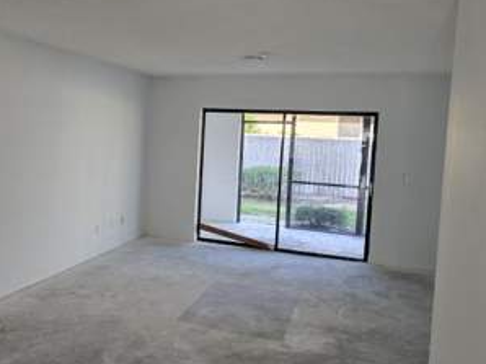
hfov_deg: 49.1
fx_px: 519
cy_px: 166
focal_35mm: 37
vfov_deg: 38.6
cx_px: 153
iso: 200
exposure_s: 1/180
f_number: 1.7
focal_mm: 6.3
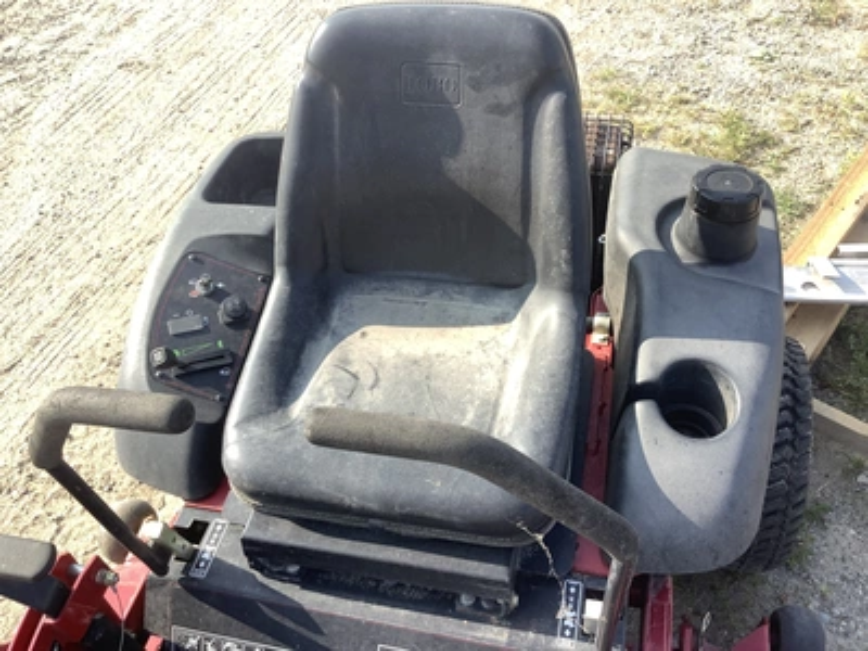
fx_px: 777
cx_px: 434
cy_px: 326
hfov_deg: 58.4
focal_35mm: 31
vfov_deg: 45.4
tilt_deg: -46.8
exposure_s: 1/209
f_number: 2.4
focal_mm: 3.3
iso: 25
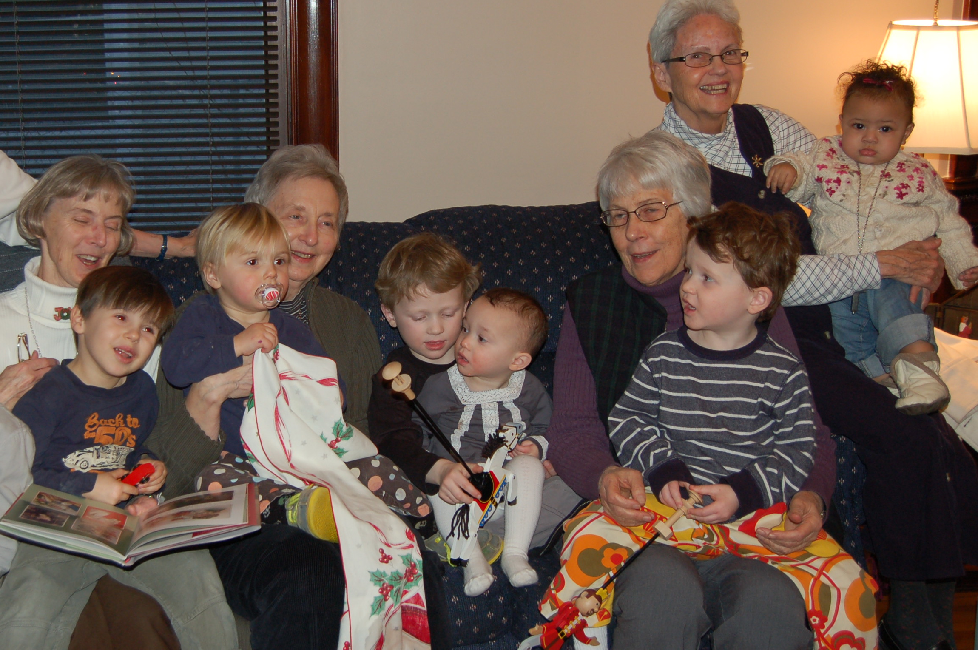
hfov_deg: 38.5
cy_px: 303
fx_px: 1384
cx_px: 339
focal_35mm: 51
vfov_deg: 26.4
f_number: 4
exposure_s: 1/60
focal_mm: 26
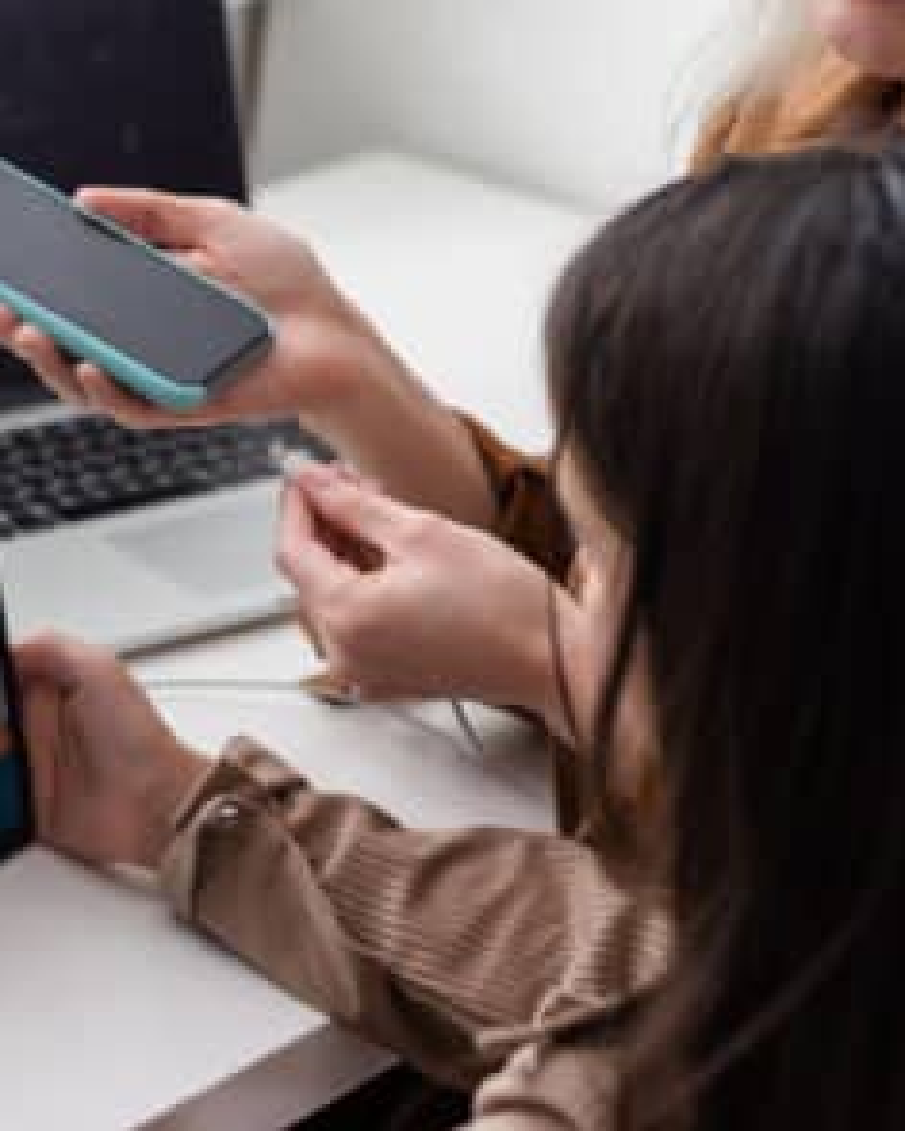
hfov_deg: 12.4
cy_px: 521
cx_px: -69
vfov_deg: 15.8
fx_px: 4085
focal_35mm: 122
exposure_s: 1/100
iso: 160
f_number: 2.8
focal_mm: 50
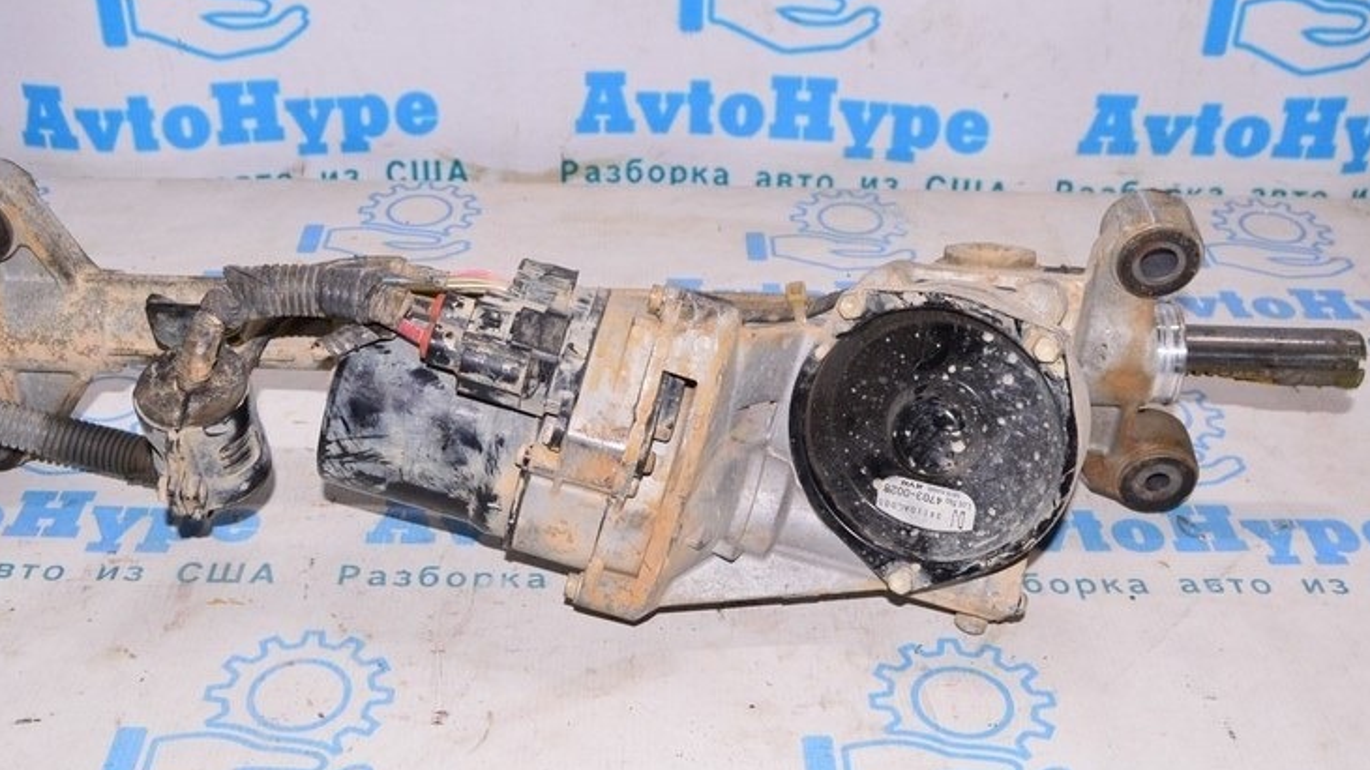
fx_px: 1598
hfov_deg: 46.4
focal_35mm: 44
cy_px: 349
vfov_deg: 27.1
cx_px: 656
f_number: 8
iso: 1600
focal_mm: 20
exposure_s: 1/200
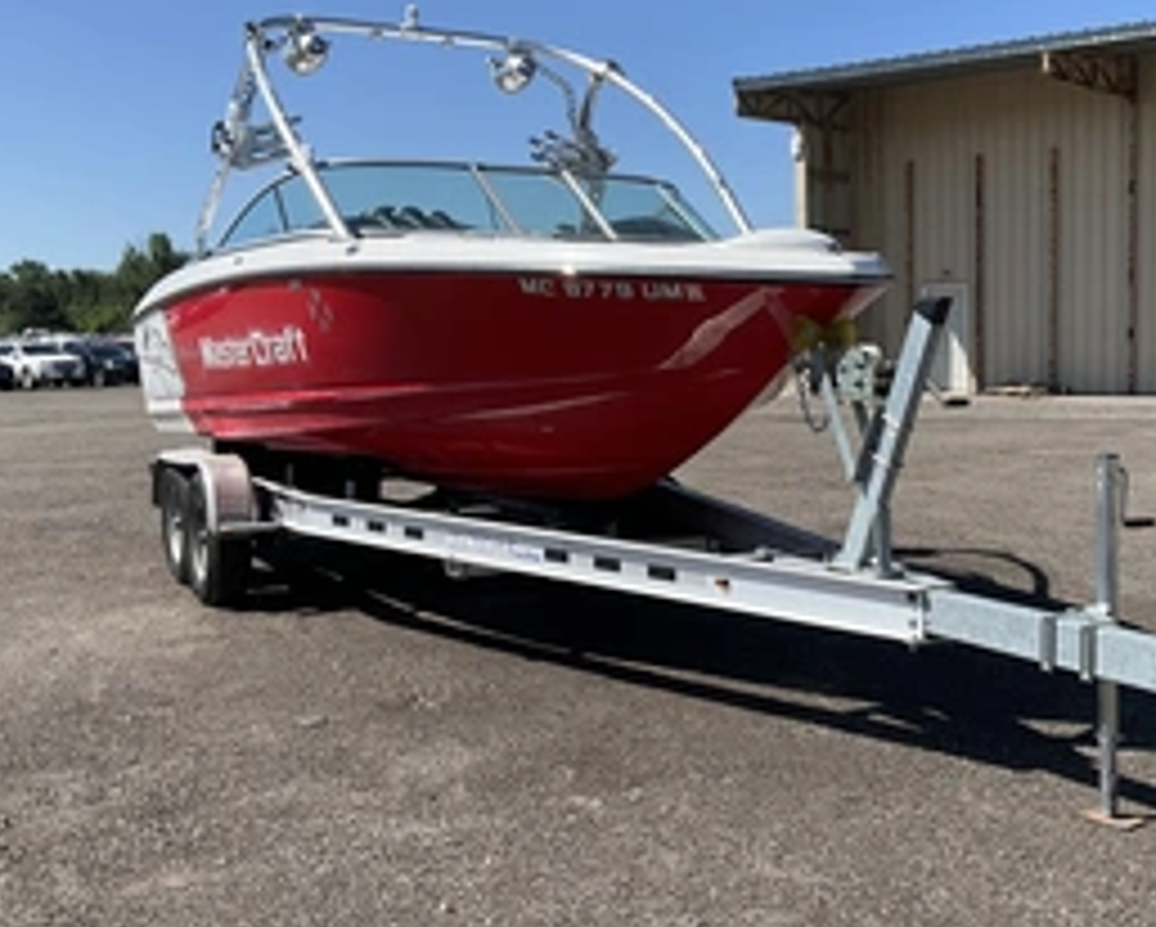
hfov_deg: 41.7
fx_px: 1507
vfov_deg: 34.2
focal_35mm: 44
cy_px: 454
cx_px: 724
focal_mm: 3
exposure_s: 1/1730
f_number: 1.8
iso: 25
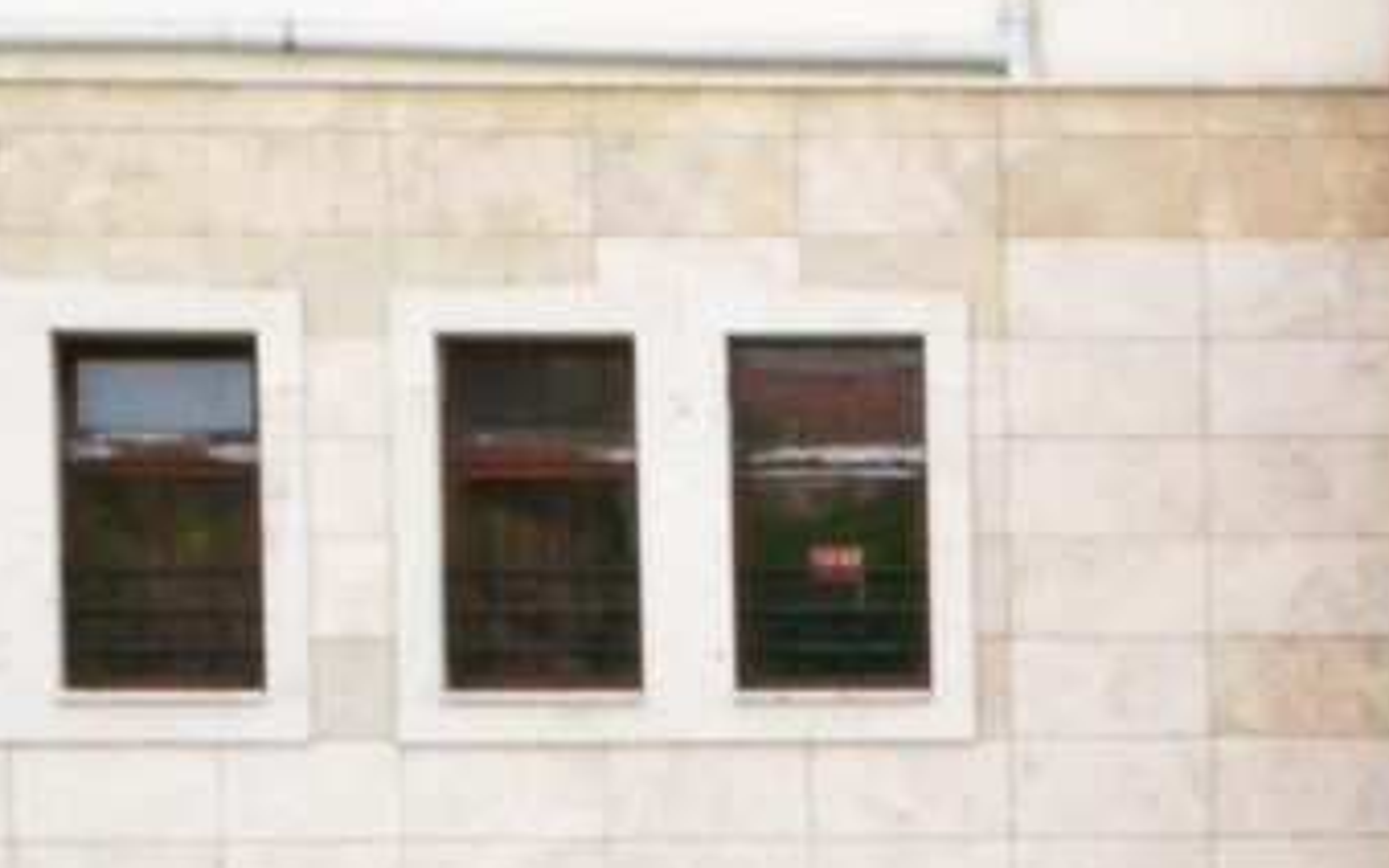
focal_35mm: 381
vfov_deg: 3.4
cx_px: 2340
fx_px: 14425
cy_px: 1198
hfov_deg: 5.4
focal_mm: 66
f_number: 32
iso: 1400
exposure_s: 1/200
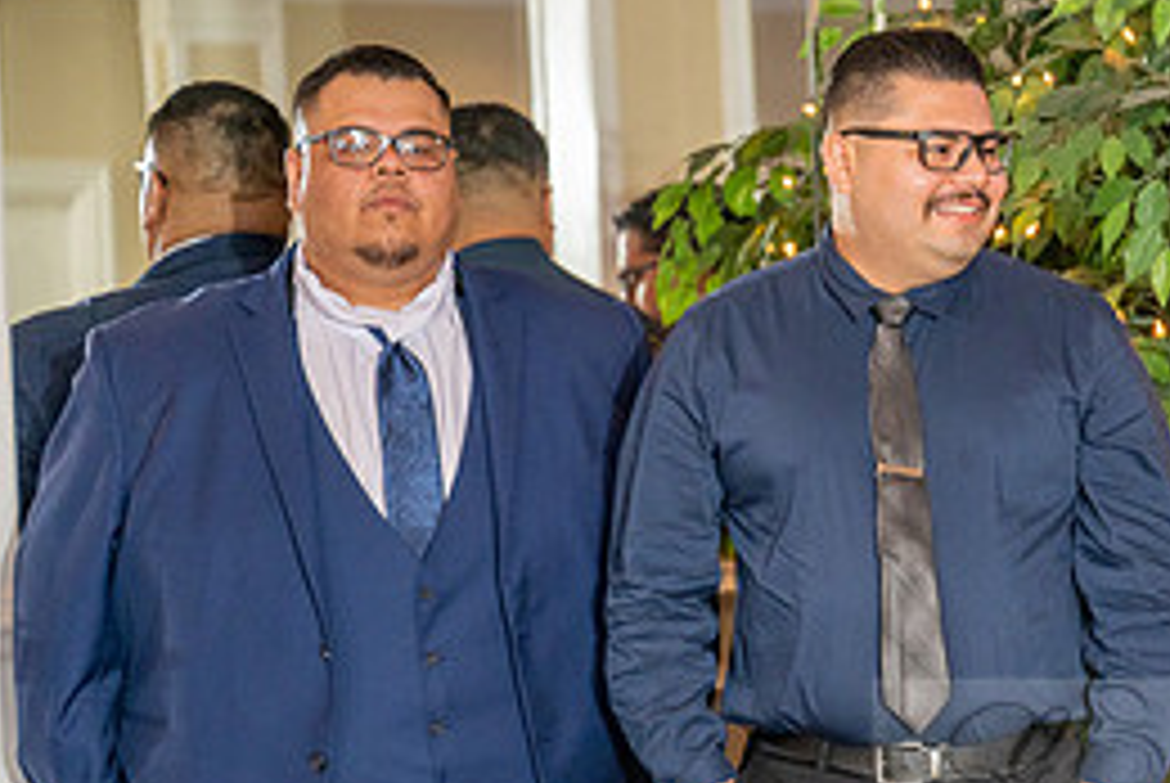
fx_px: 5076
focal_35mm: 156
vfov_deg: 8.8
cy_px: 785
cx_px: 1264
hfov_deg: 12.9
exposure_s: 1/160
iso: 640
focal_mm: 70
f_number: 3.2
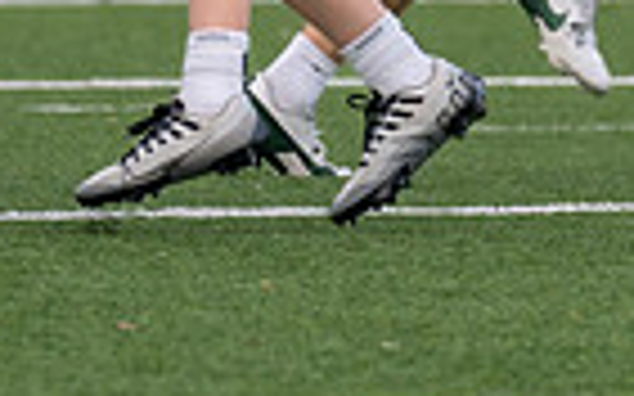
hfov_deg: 1.6
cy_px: -390
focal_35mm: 1351
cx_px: 478
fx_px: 23334
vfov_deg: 1.0
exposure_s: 1/1250
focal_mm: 200
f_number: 2.8
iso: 250
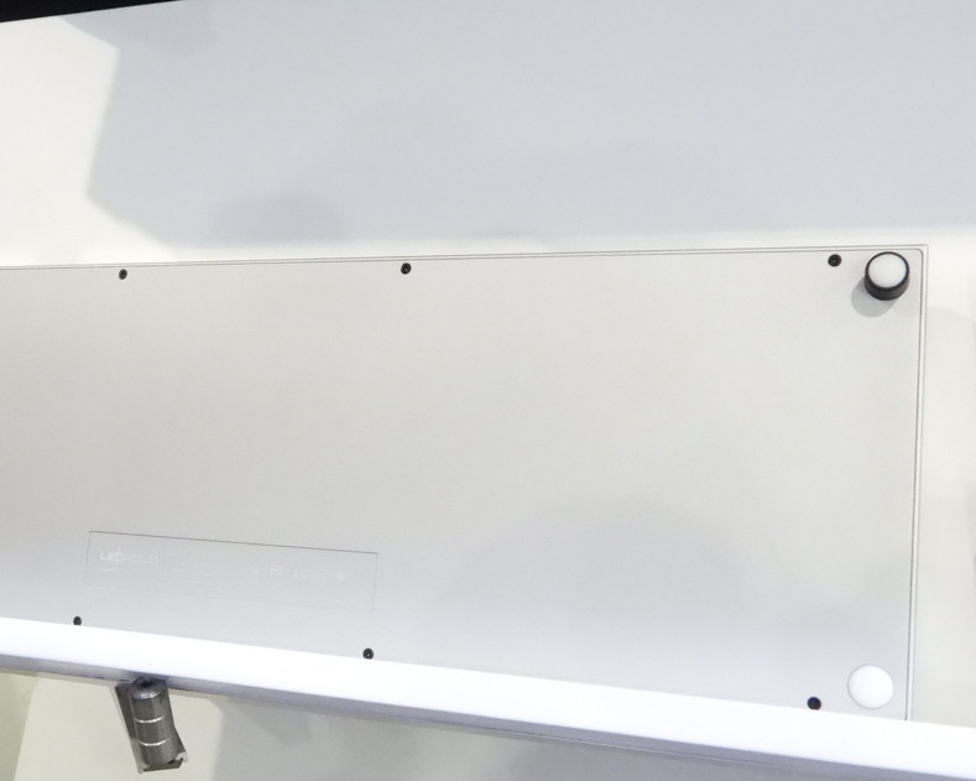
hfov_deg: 47.4
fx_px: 1098
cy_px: 467
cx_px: 346
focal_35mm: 38
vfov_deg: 39.0
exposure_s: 1/160
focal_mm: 5.4
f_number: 4
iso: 1600
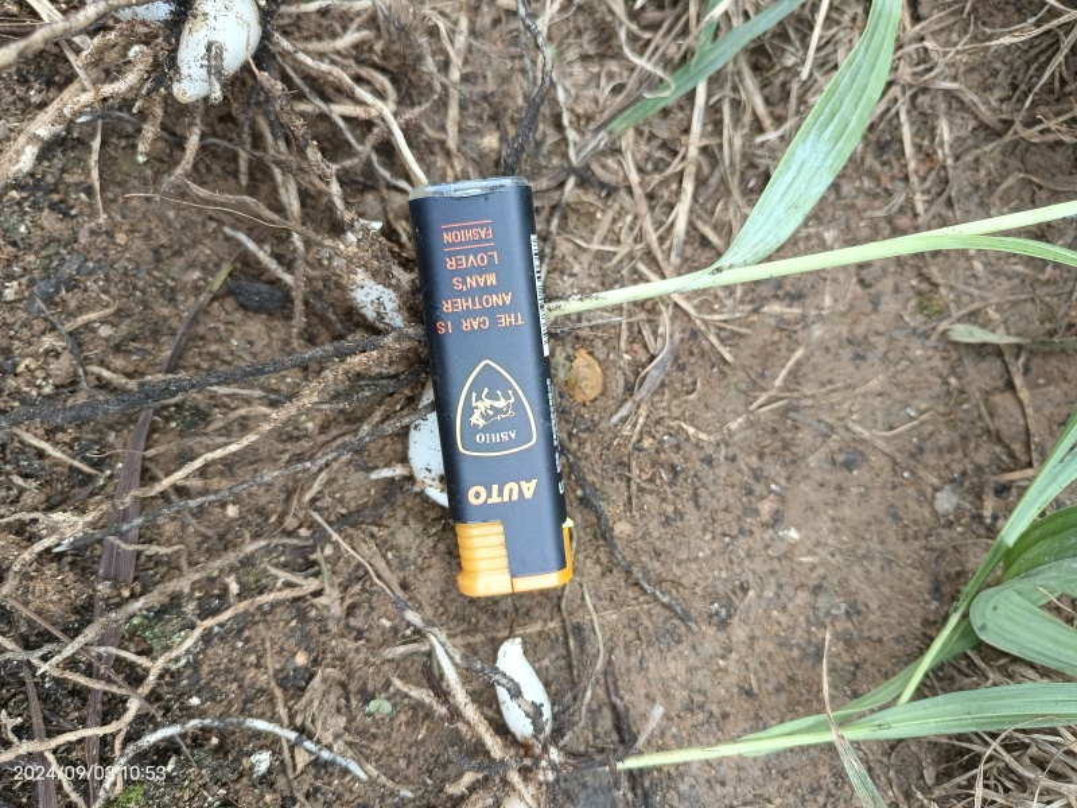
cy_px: 404
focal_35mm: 23
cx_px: 538
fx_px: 716
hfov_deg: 73.9
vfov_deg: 58.9
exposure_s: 1/100
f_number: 1.88
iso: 190
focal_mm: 5.59
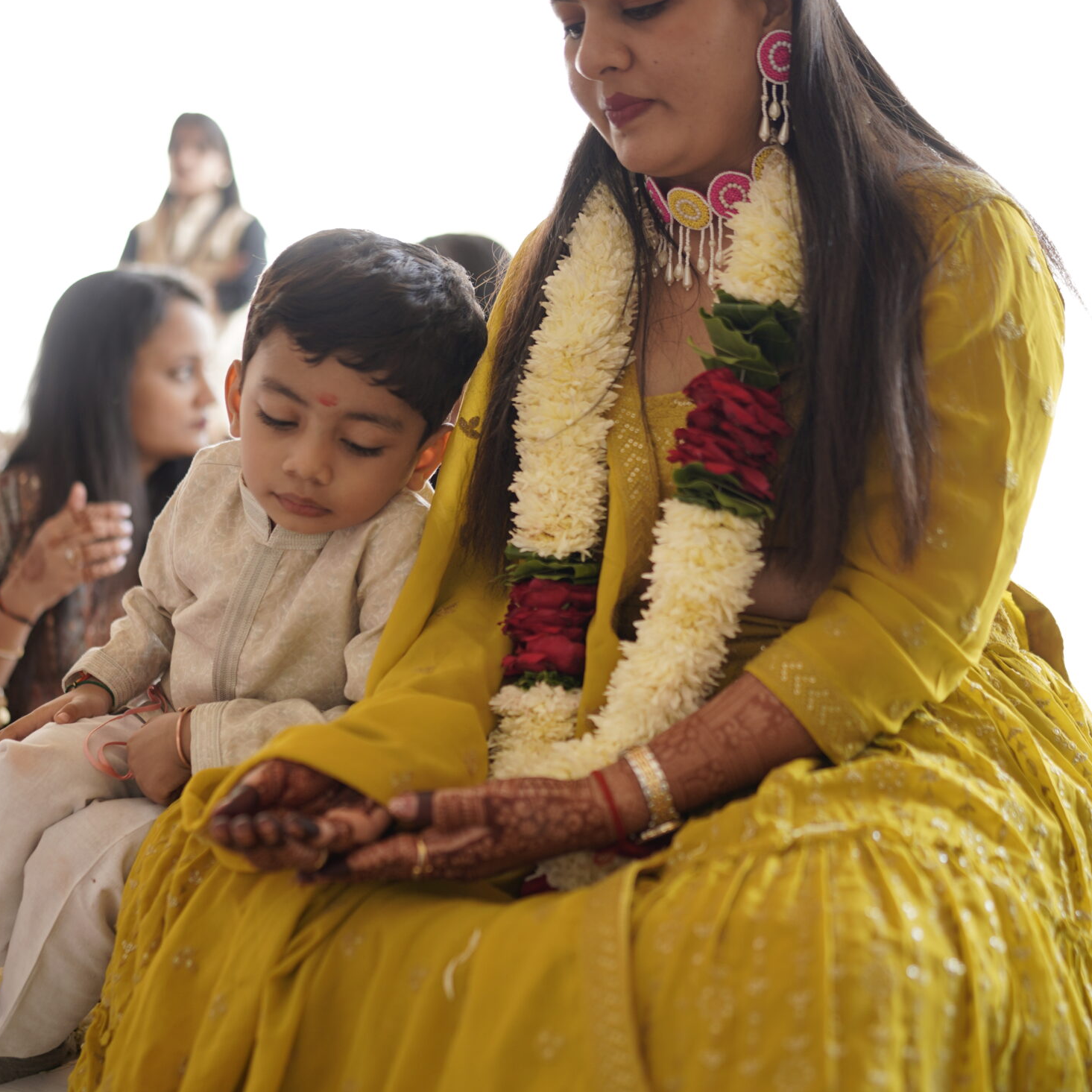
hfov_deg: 32.8
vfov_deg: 32.8
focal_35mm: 52
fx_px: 1856
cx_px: 570
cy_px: 604
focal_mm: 35
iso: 160
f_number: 1.4
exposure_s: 1/320
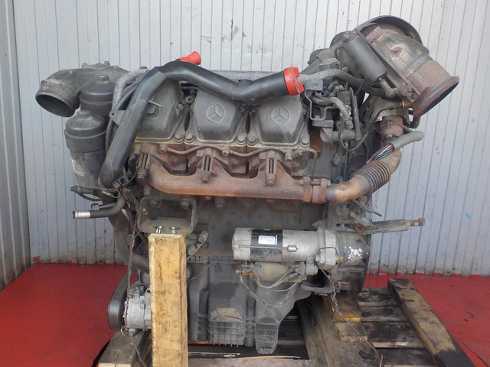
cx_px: 245
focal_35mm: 30
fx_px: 425
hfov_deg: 60.0
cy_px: 184
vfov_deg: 46.8
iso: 125
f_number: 3.3
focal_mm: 4.1
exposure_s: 1/60
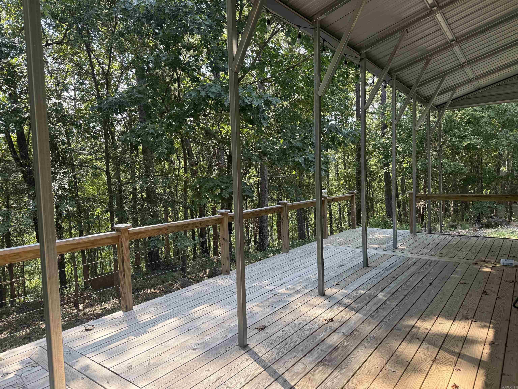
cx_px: 259
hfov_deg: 71.6
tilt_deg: -3.4
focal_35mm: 24
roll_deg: +1.5
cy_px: 194
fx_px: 359
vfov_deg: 56.8
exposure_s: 1/440
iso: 100
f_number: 1.78
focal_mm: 6.76
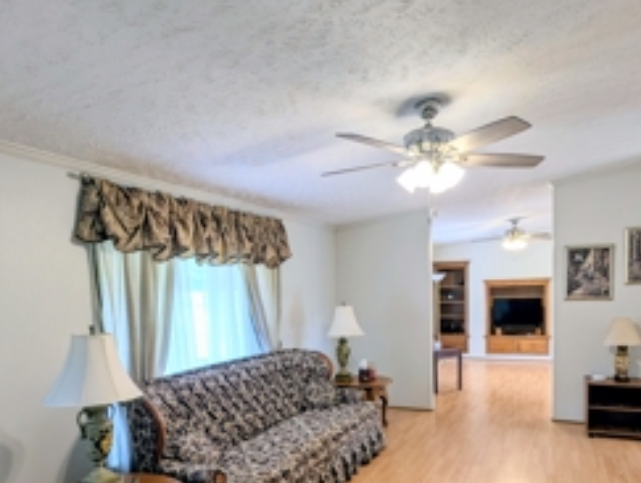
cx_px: 363
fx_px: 445
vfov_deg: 55.8
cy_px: 321
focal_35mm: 24
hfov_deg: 71.2
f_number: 2.2
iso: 67
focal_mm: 2.35
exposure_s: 1/40
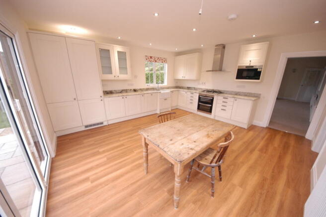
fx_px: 109
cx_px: 163
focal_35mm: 12
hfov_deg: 112.7
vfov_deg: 89.9
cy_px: 108
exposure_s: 1/40
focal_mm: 8
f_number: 6.3
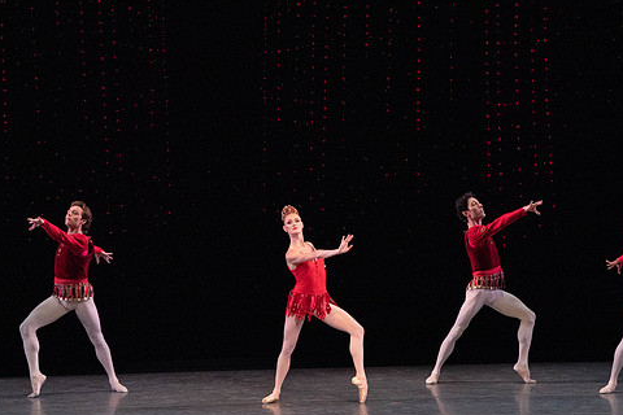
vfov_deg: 4.8
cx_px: 369
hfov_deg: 7.3
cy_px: 174
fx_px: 4914
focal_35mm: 284
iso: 16000
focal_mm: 235
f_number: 11
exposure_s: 1/500
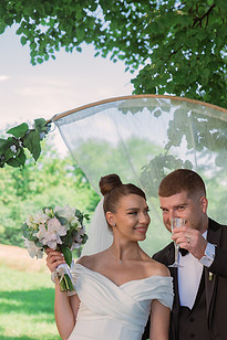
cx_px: 138
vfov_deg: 26.4
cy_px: 242
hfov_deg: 17.9
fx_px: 720
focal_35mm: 76
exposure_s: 1/500
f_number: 3.5
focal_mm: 52
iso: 320
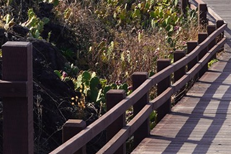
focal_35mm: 188
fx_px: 1206
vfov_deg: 7.3
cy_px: 7
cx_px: 121
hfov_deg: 10.9
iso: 100
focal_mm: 35
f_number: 10
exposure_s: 1/100
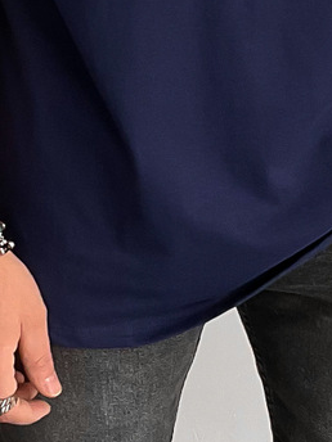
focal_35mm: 135
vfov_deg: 14.6
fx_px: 1726
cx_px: 134
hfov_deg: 11.0
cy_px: 203
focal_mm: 3
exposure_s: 1/120
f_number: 1.8
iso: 50
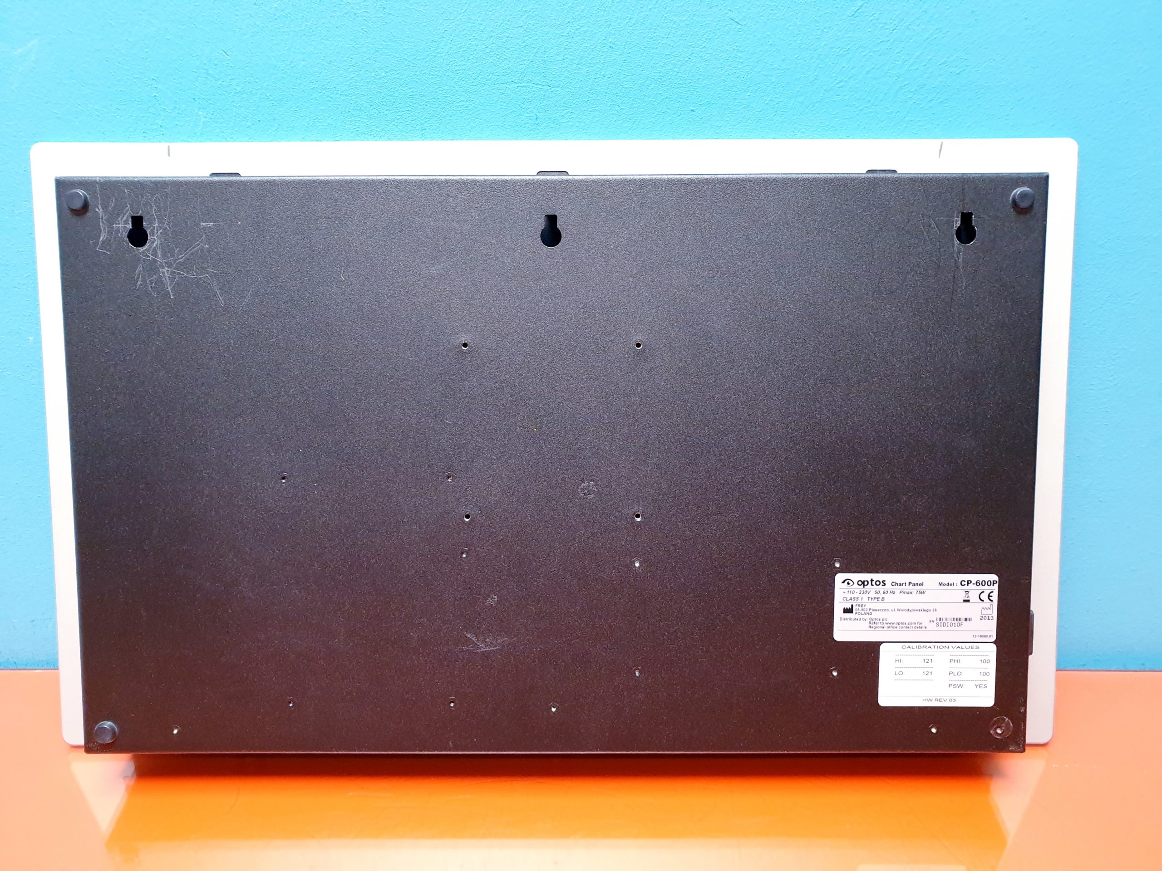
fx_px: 873
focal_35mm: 26
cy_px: 436
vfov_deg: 53.1
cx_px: 581
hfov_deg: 67.3
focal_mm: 4.3
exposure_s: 1/50
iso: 250
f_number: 2.4
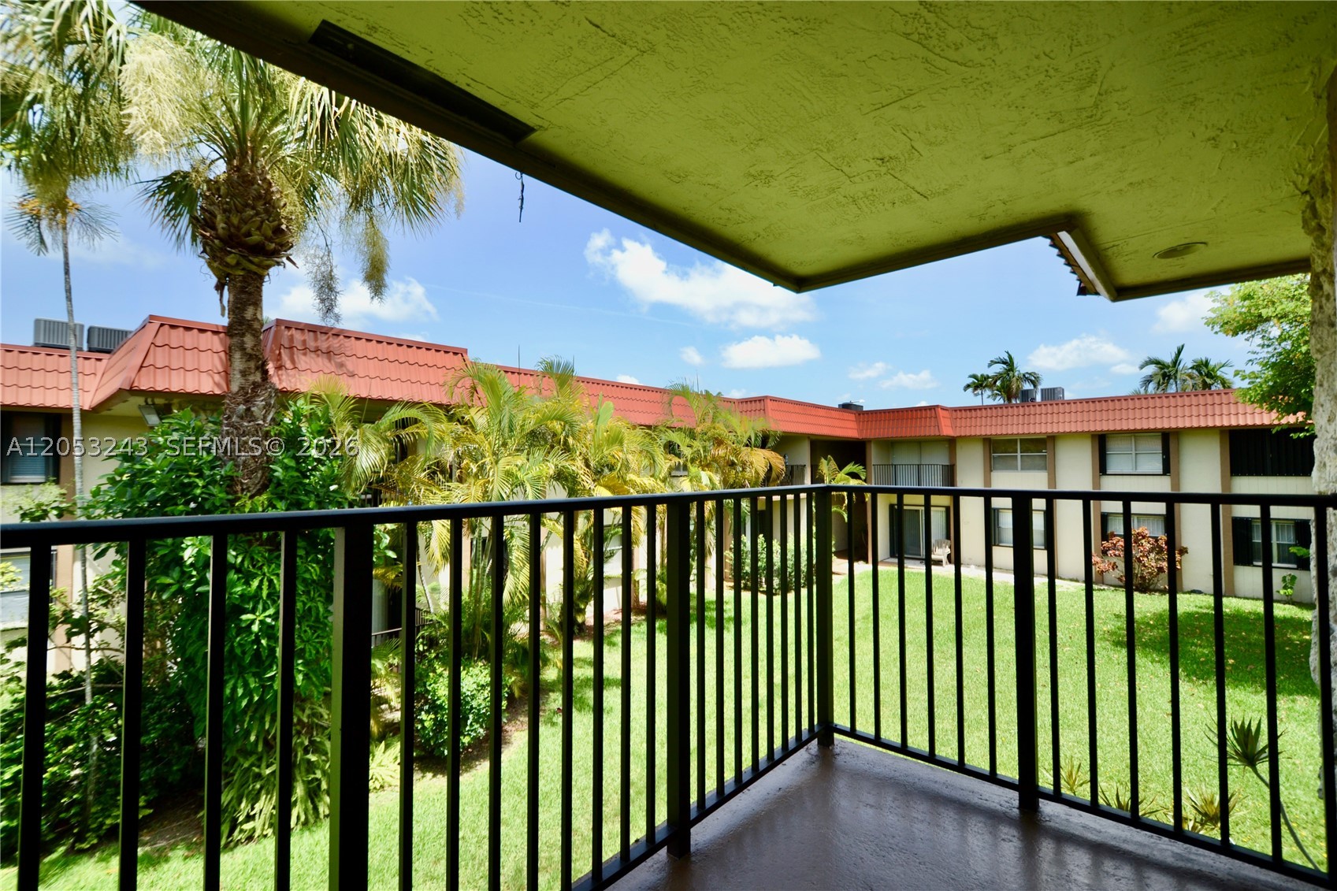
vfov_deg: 77.3
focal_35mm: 15
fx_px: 557
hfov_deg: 100.4
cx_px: 668
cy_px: 446
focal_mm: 10
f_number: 3.5
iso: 100
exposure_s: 1/500
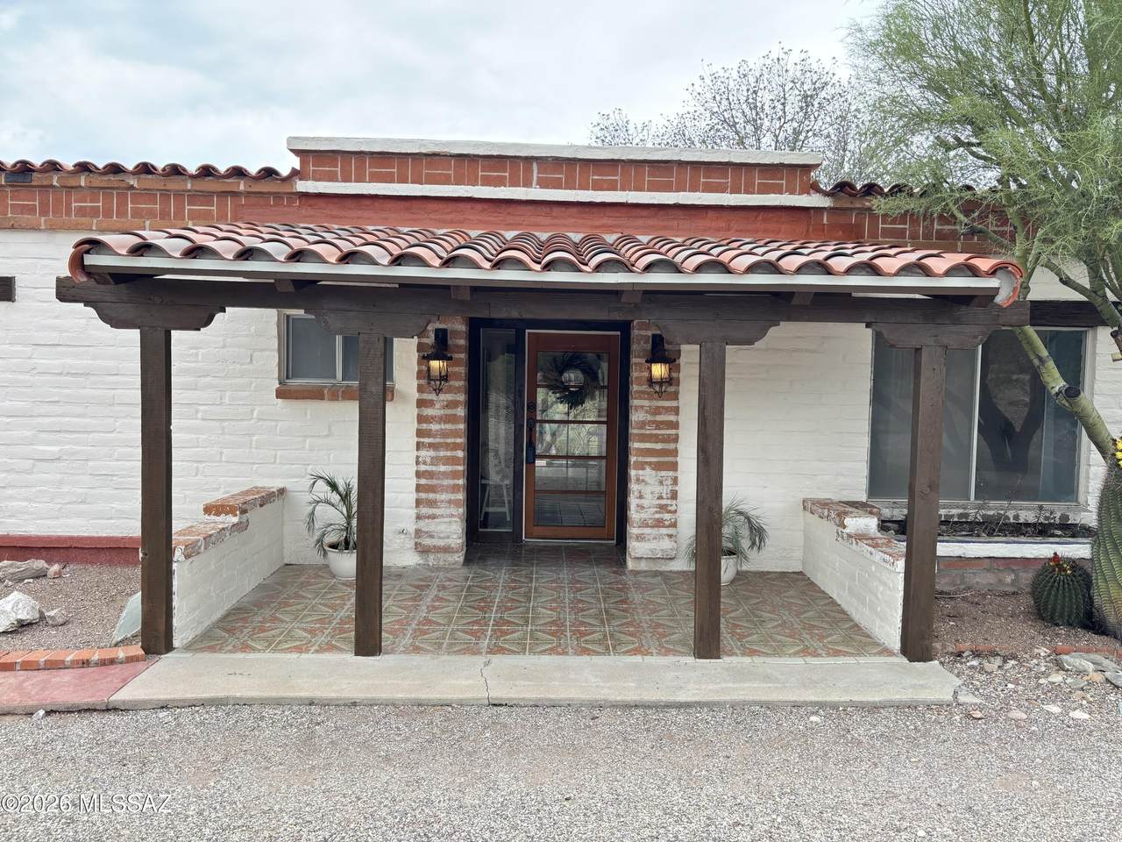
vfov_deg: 53.1
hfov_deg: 67.3
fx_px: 843
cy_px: 421
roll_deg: -1.4
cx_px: 561
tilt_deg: -4.2
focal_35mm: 26
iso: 50
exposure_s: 1/350
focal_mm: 5.96
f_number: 1.6
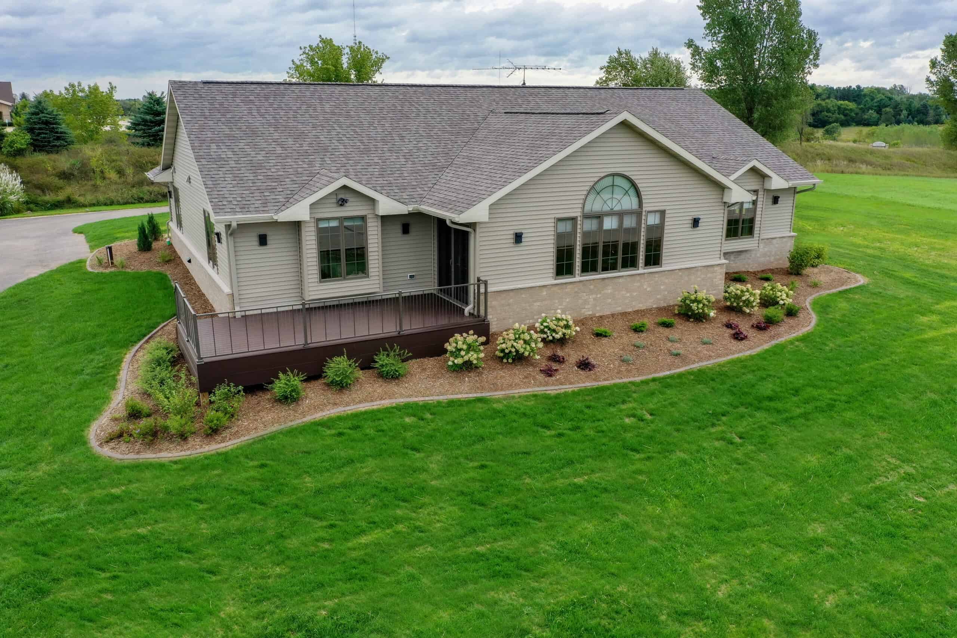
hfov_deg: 65.5
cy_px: 319
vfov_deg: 46.4
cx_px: 478
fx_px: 744
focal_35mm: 28
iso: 100
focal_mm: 10.26
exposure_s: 1/320
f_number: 5
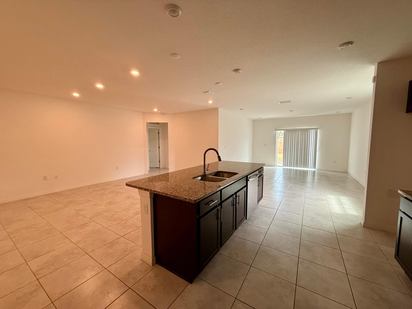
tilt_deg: -5.0
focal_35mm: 14
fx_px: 167
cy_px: 154
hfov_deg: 102.1
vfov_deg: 85.7
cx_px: 206
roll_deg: -0.1
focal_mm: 2.22
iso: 160
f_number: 2.2
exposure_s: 1/120
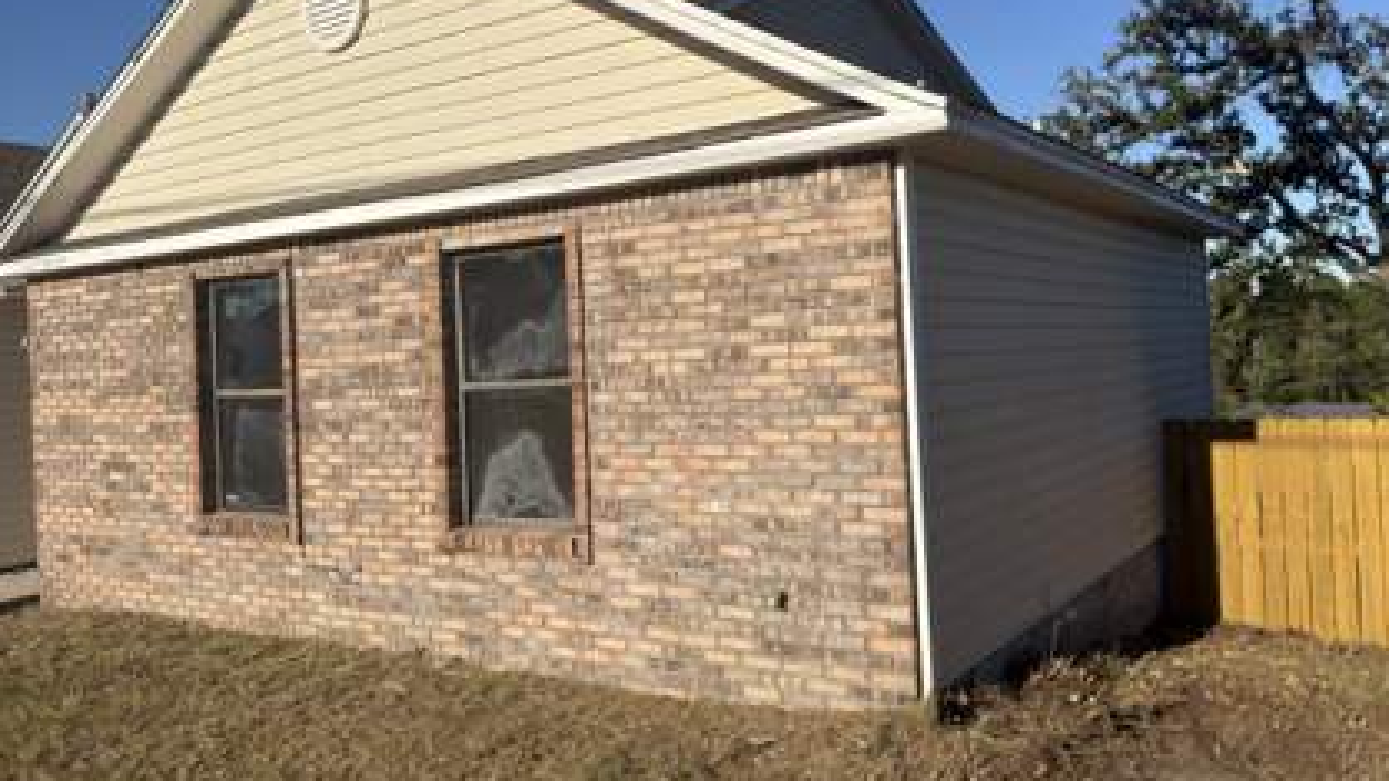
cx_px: 731
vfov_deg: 38.9
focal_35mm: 30
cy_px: 344
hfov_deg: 64.3
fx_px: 1105
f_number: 1.78
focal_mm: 6.76
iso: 64
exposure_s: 1/5882
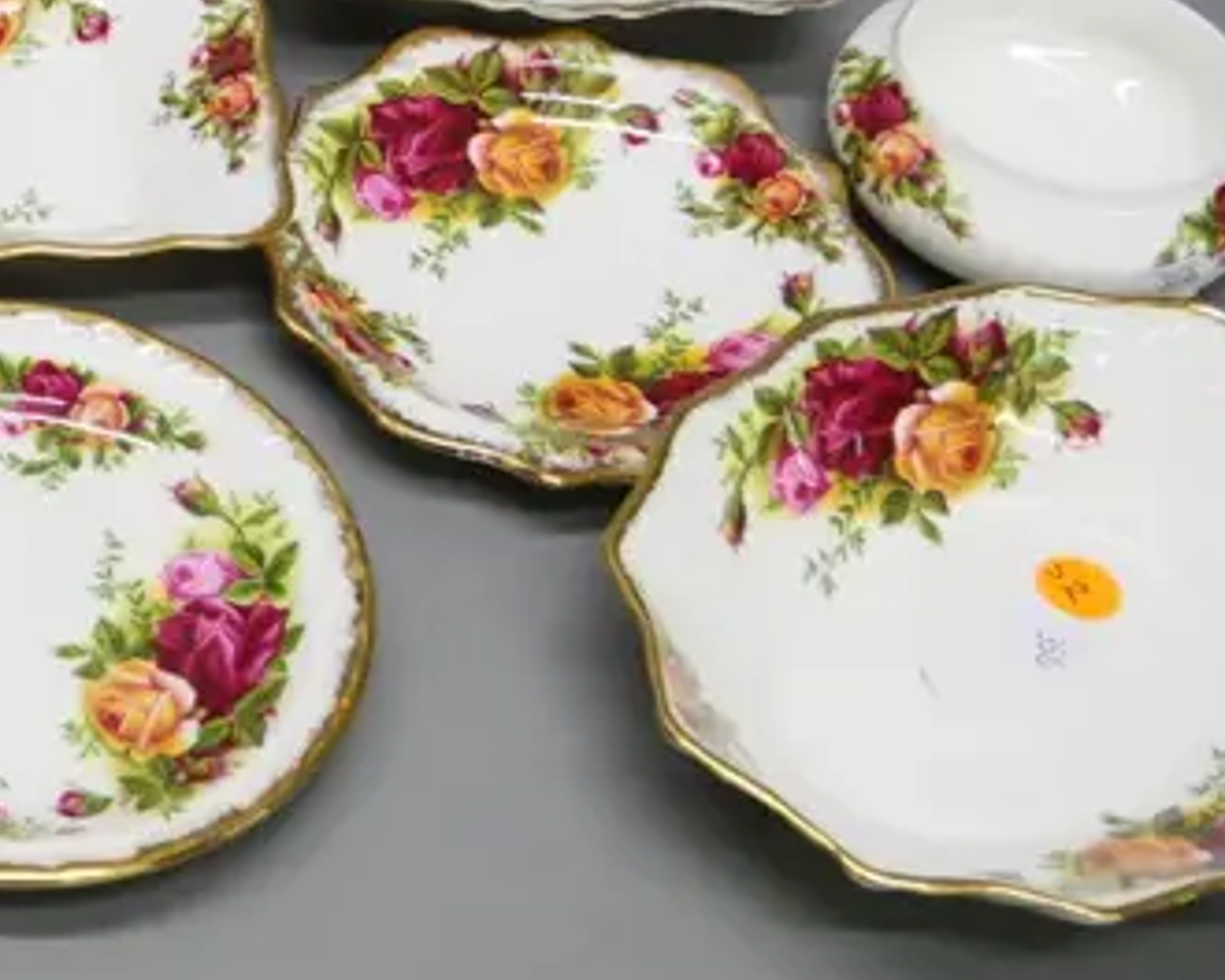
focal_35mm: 91
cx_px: -390
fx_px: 3299
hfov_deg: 19.3
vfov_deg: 16.6
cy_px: 15
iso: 1600
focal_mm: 15
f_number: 4.3
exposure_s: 1/250
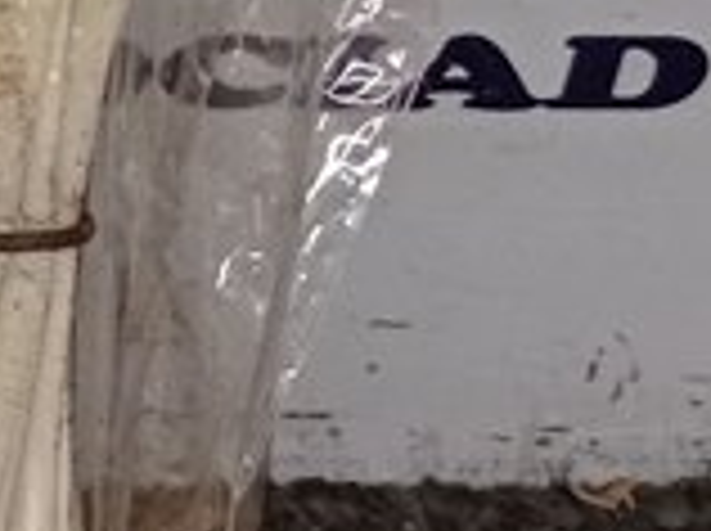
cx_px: -1300
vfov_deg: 7.9
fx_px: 3733
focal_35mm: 182
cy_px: -414
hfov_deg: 9.1
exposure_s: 1/60
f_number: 1.79
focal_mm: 4.7
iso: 114
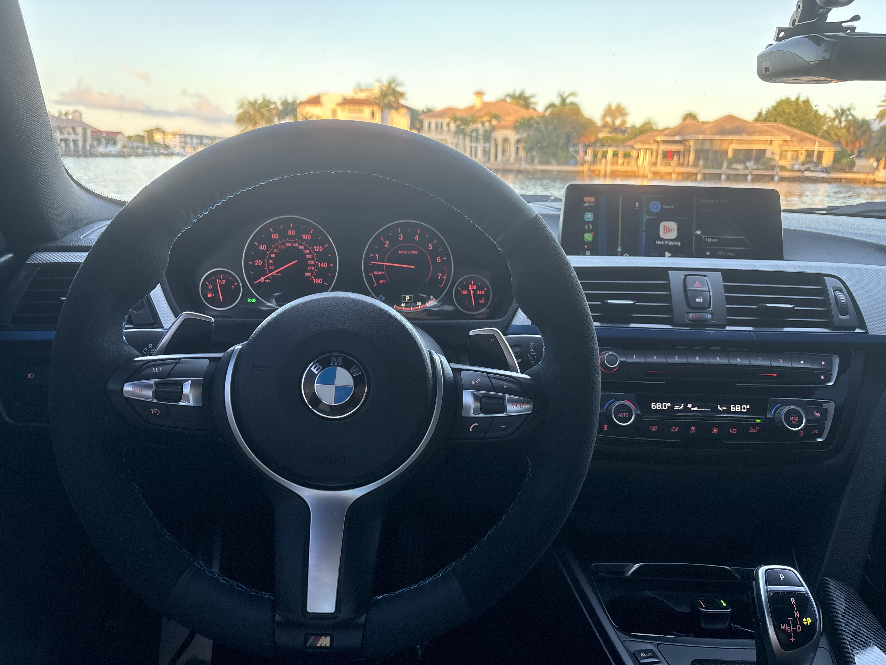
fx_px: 665
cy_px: 332
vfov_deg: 53.1
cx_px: 443
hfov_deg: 67.3
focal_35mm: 26
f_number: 1.6
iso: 125
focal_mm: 5.96
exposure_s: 1/119
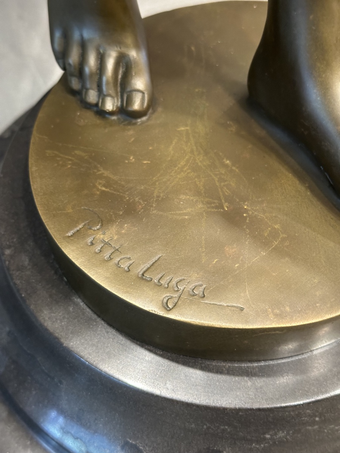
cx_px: 170
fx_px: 629
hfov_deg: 30.3
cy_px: 226
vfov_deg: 39.7
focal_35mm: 48
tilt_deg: -55.9
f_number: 1.78
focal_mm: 6.86
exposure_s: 1/33
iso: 320
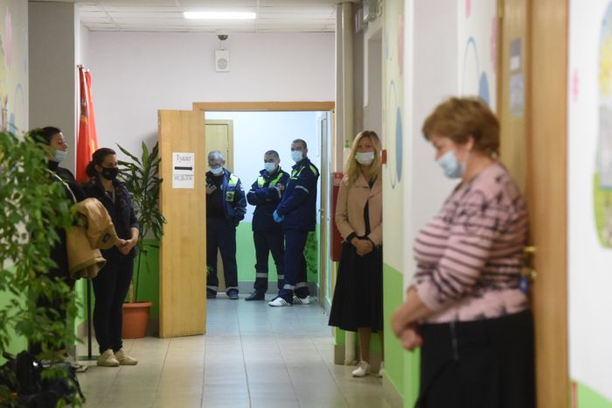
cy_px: 204
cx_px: 306
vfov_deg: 11.2
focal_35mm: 122
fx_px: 2073
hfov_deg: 16.8
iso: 12800
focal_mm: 122
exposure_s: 1/500
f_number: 5
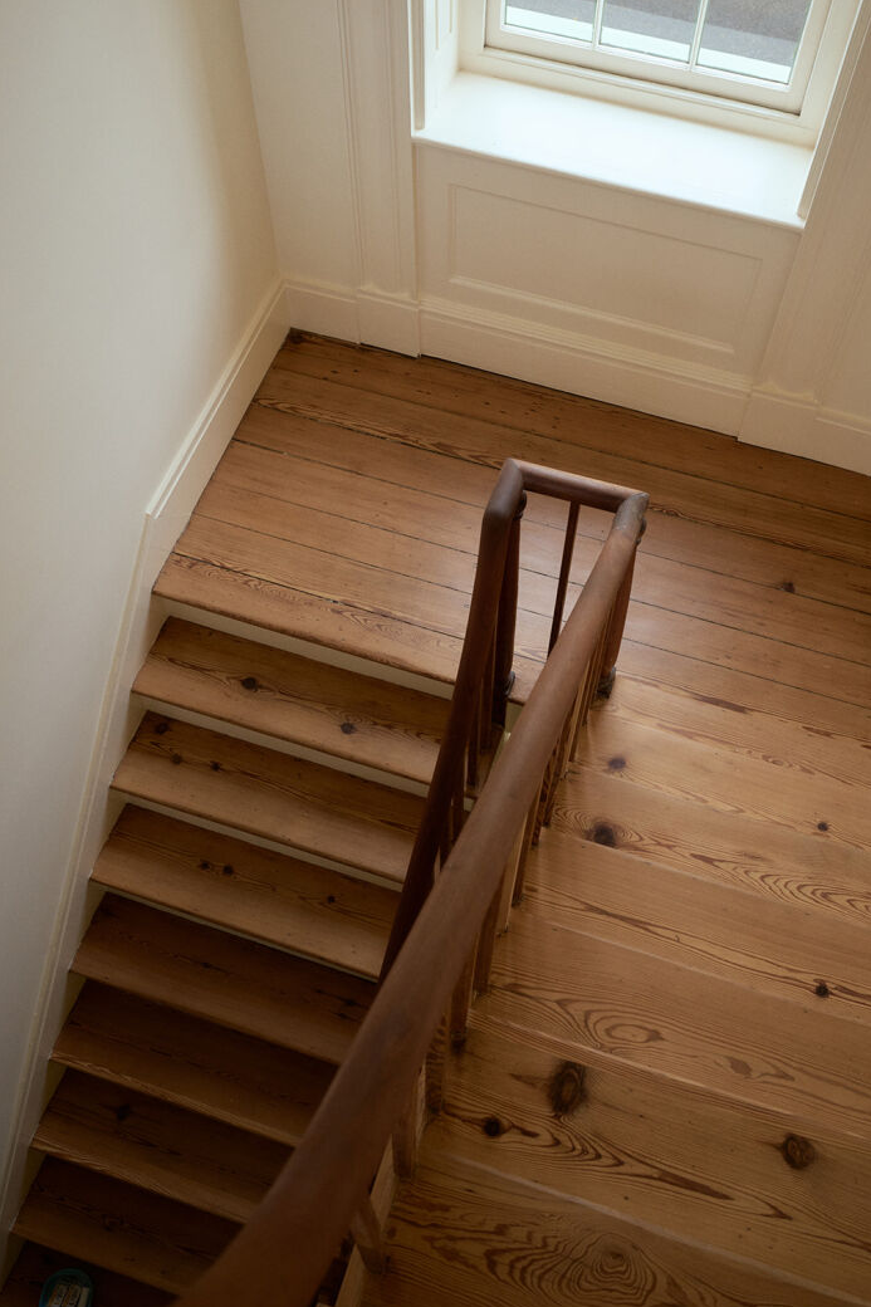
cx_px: 449
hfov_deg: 35.9
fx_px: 1343
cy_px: 628
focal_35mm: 37
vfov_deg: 51.9
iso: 800
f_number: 6.3
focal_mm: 35
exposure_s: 1/125
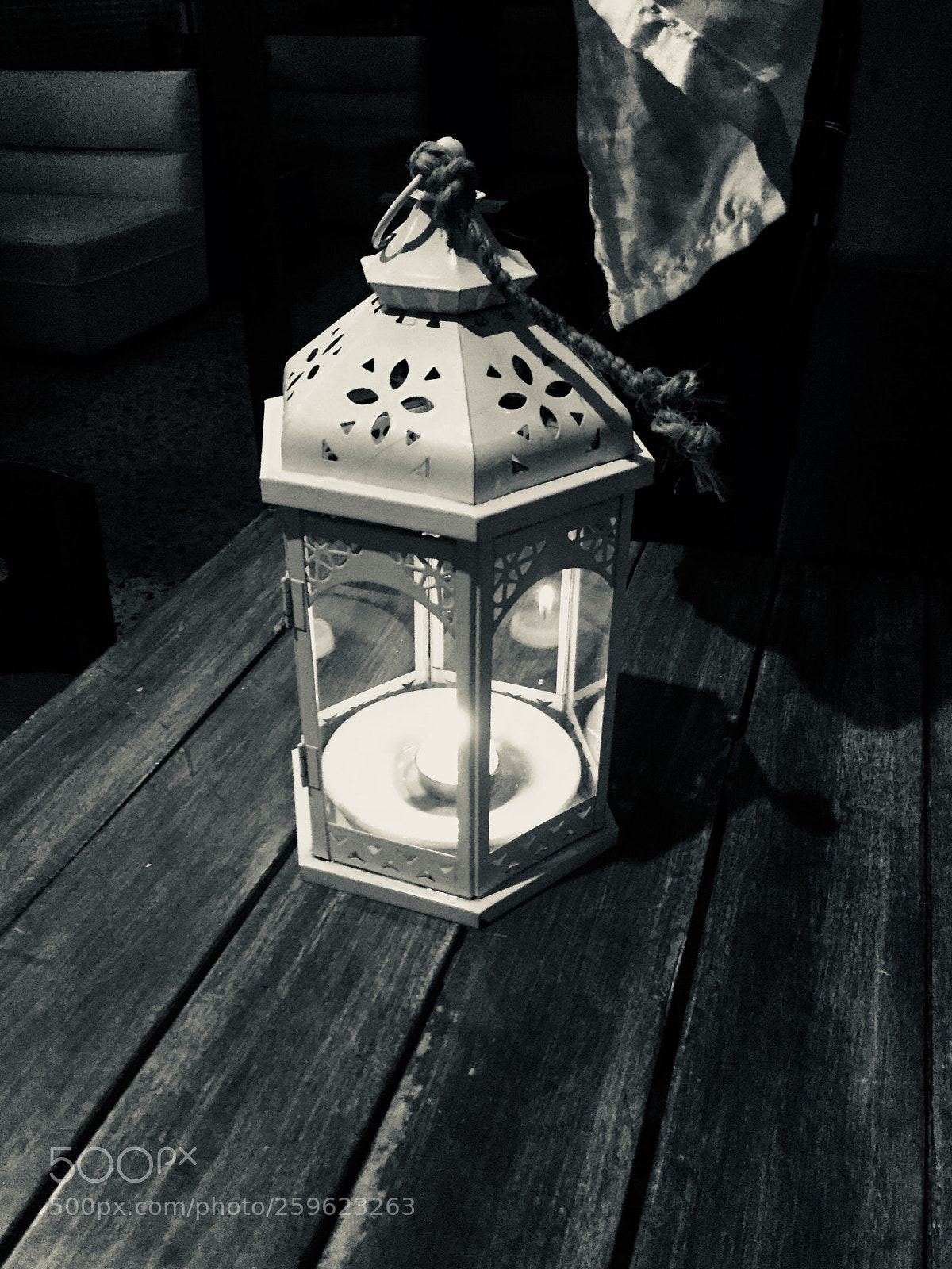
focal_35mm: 29
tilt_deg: -30.0
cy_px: 634
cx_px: 476
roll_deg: +1.6
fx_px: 1063
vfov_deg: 61.7
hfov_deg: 48.2
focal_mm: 4.15
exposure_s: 1/15
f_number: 2.2
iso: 250
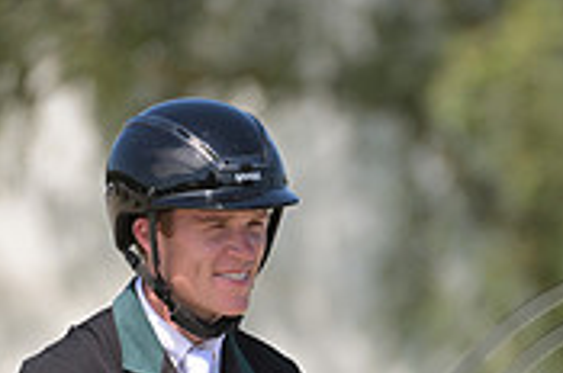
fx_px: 18670
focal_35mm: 1196
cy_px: 535
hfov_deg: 1.7
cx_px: 672
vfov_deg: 1.1
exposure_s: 1/1250
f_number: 5
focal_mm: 360
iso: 320
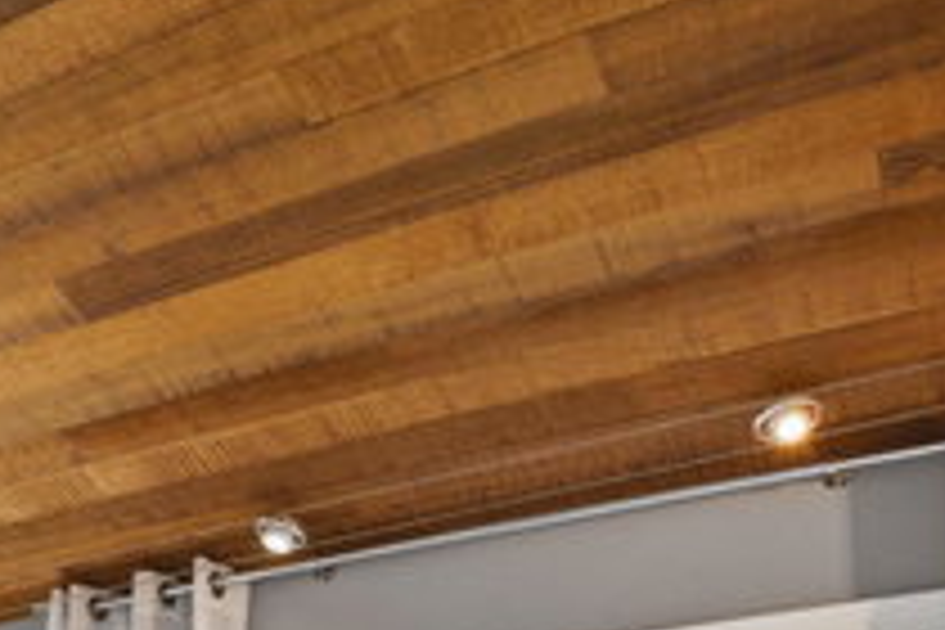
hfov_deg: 26.3
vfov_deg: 18.1
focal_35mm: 61
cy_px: 1100
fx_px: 1601
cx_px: -378
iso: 250
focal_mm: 16
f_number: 6.3
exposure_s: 1/125
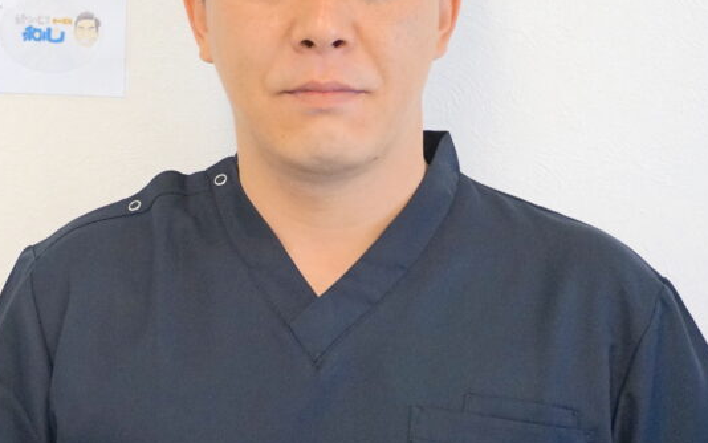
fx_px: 1698
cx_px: 68
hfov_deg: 22.9
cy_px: 13
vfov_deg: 14.6
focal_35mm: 88
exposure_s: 1/160
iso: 1000
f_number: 5
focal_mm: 30
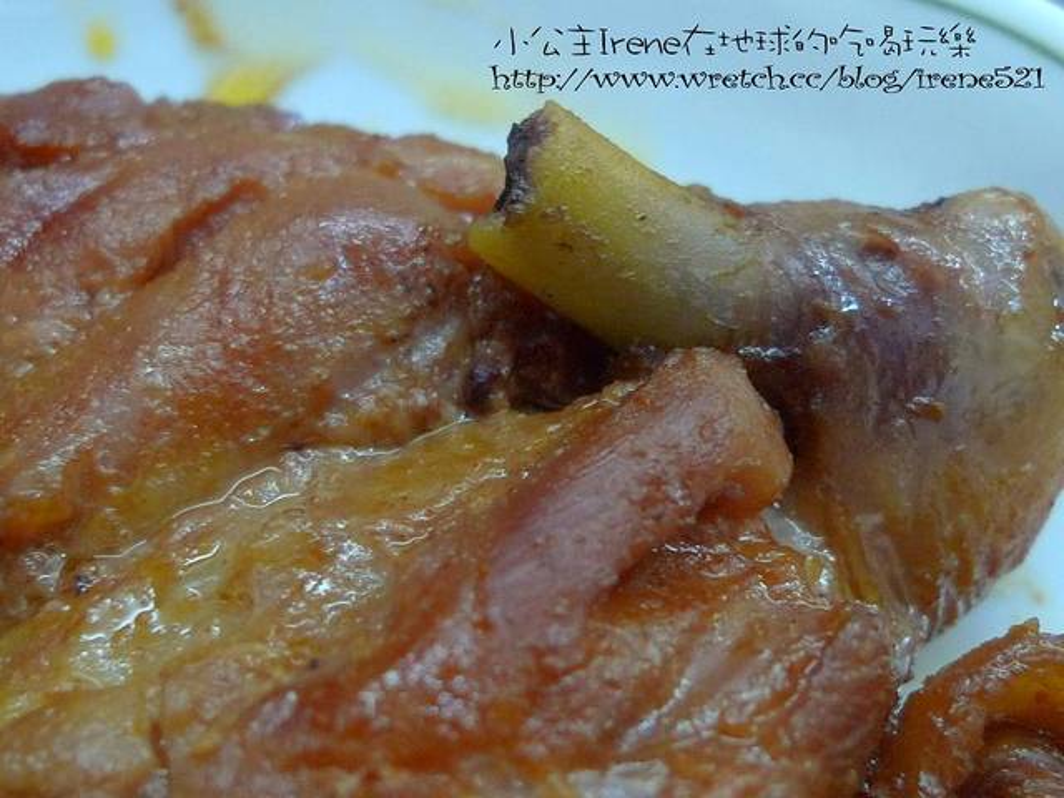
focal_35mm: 47
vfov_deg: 30.9
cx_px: 532
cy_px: 399
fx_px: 1445
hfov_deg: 40.4
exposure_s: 1/25
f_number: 2.1
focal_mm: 5.4
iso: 400
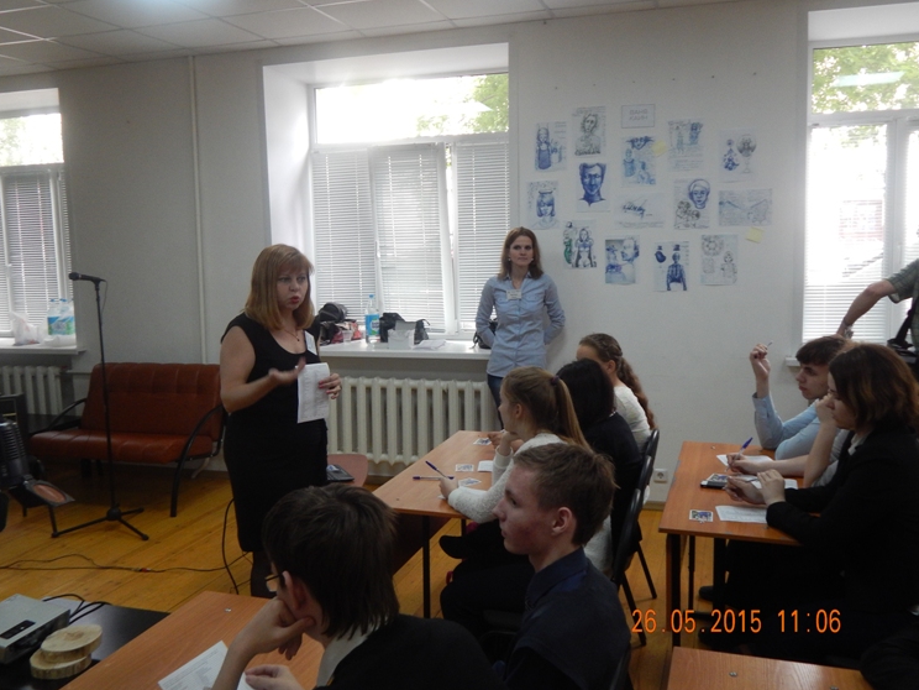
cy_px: 339
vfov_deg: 44.2
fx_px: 850
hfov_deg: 56.8
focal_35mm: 32
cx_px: 448
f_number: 3.2
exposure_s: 1/30
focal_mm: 5.6
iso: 280
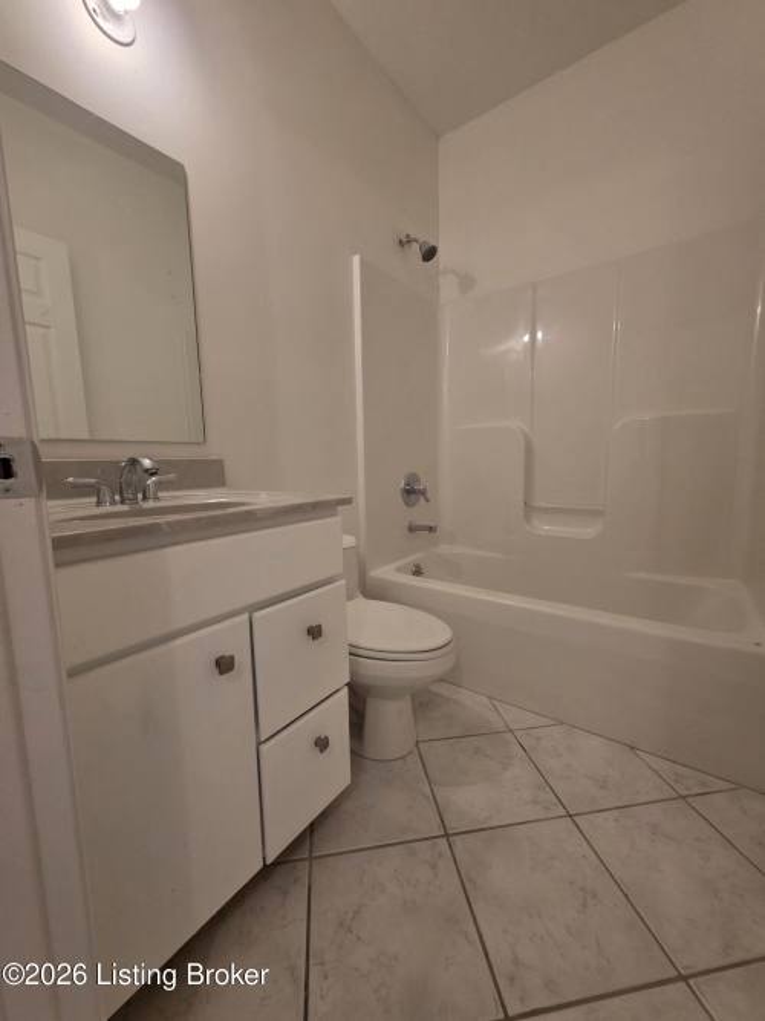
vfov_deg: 106.2
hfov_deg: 89.9
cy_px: 510
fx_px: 383
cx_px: 382
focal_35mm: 13
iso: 200
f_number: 1.9
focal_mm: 2.2
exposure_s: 1/60
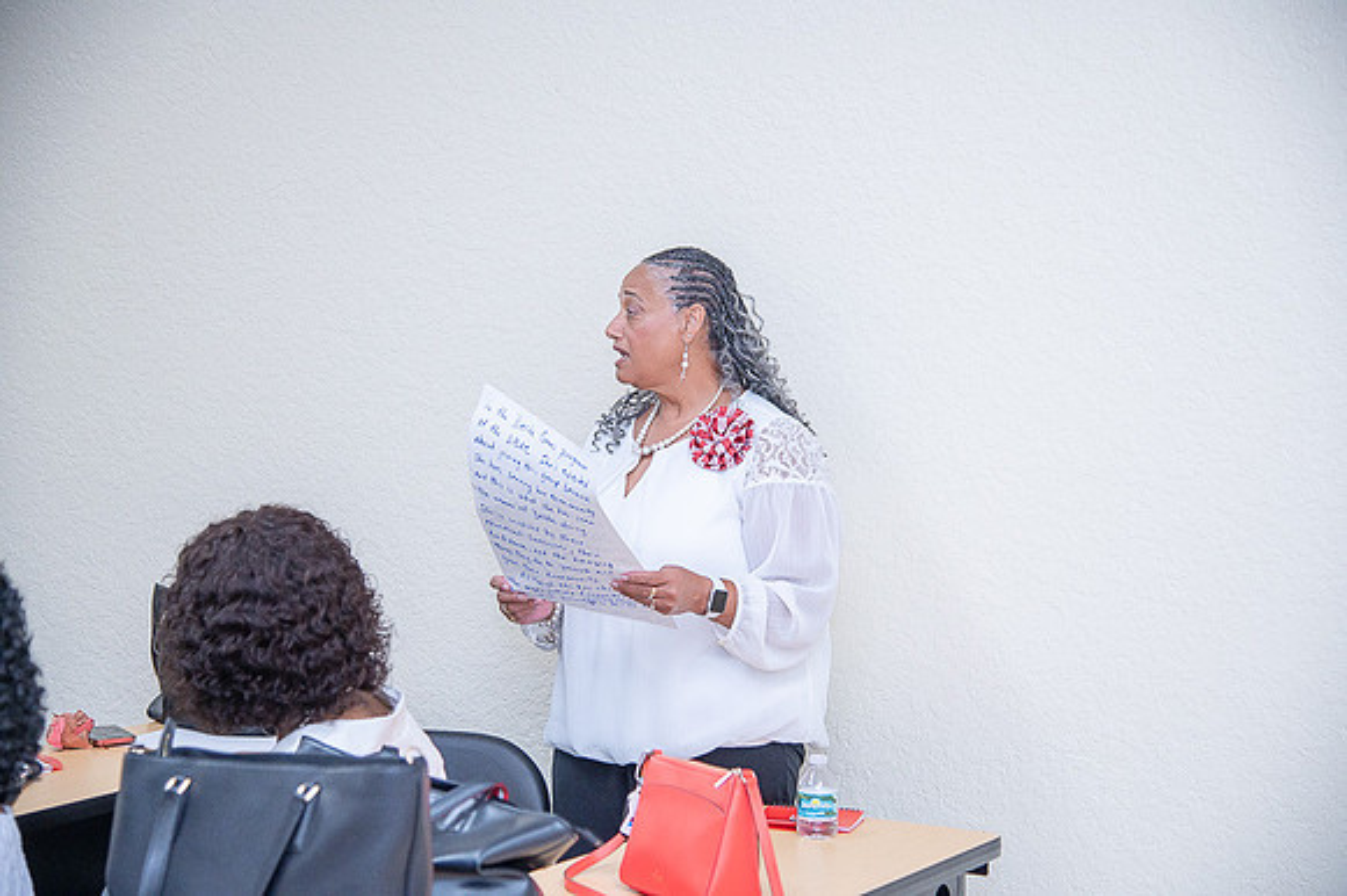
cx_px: 674
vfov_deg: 21.9
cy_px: 448
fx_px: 2318
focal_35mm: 62
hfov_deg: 32.4
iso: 800
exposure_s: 1/200
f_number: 4
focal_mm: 62
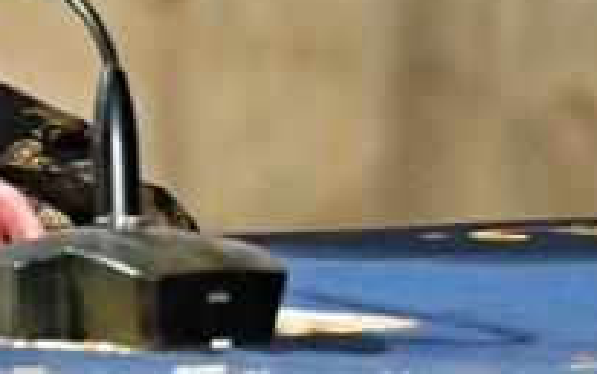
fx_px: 14863
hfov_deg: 2.3
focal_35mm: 913
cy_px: -284
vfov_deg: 1.4
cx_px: -565
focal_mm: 120
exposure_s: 1/160
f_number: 4
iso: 1600
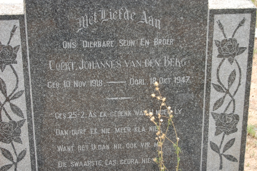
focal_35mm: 82
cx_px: 128
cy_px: 86
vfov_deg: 16.5
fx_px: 588
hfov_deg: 24.6
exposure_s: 1/125
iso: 200
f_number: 5.6
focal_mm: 55
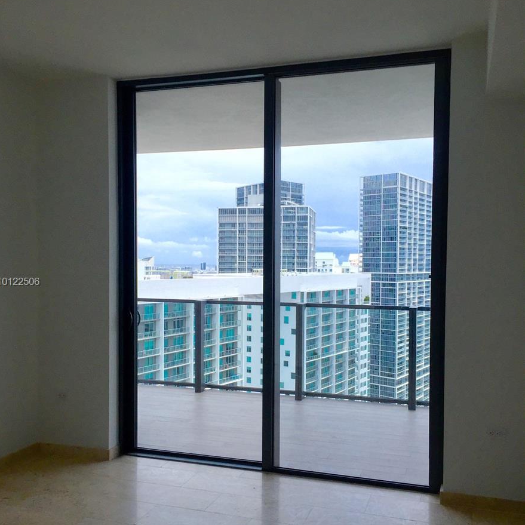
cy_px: 283
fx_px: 601
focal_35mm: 35
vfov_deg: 47.2
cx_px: 257
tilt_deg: -2.6
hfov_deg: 47.2
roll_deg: +0.1
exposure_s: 1/719
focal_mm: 4.15
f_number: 2.2
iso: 32
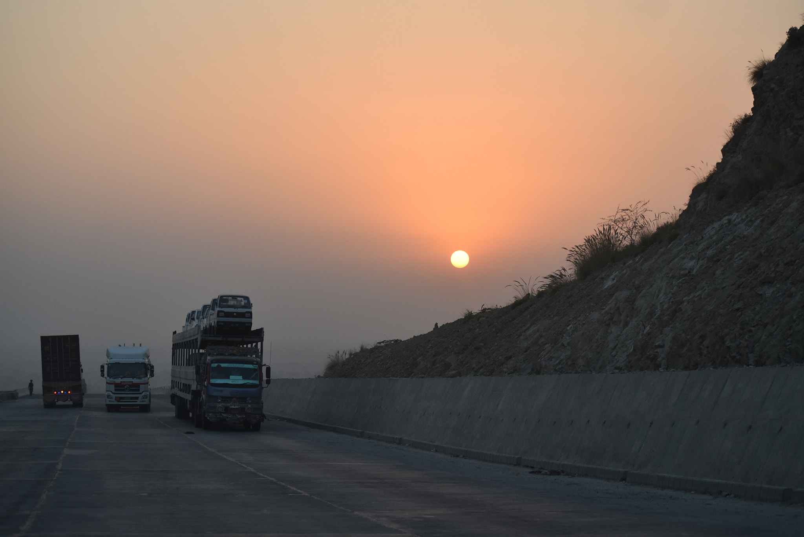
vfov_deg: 16.6
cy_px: 268
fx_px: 1843
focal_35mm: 82
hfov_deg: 24.6
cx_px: 402
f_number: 4
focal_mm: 55
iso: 560
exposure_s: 1/1000
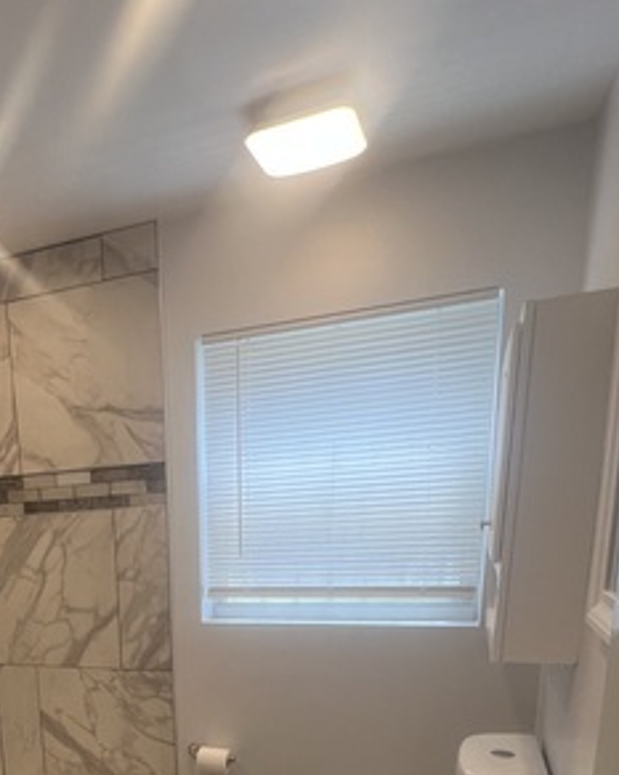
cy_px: 710
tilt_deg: -16.5
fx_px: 665
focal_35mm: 29
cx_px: 117
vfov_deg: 52.5
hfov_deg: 47.0
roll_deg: +2.0
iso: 80
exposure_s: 1/120
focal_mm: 1.57
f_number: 1.8
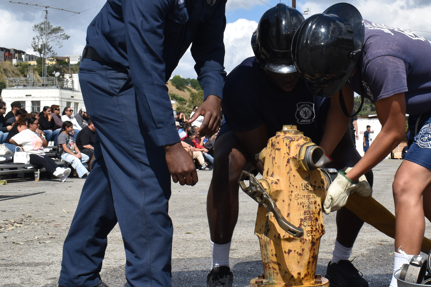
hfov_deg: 32.5
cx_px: 307
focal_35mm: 61
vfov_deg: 22.3
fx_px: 729
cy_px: 111
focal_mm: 23
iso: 100
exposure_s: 1/200
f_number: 11
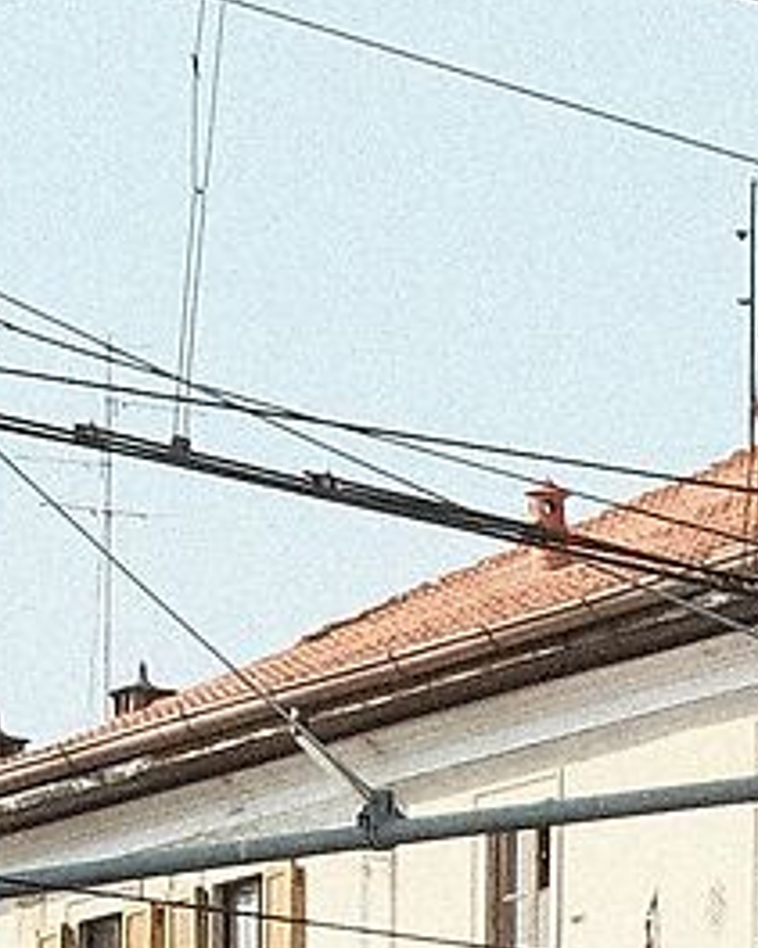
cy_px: 1993
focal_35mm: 299
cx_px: 3283
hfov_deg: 4.6
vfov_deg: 6.3
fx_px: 8390
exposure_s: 1/950
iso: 400
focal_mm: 23
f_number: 5.6
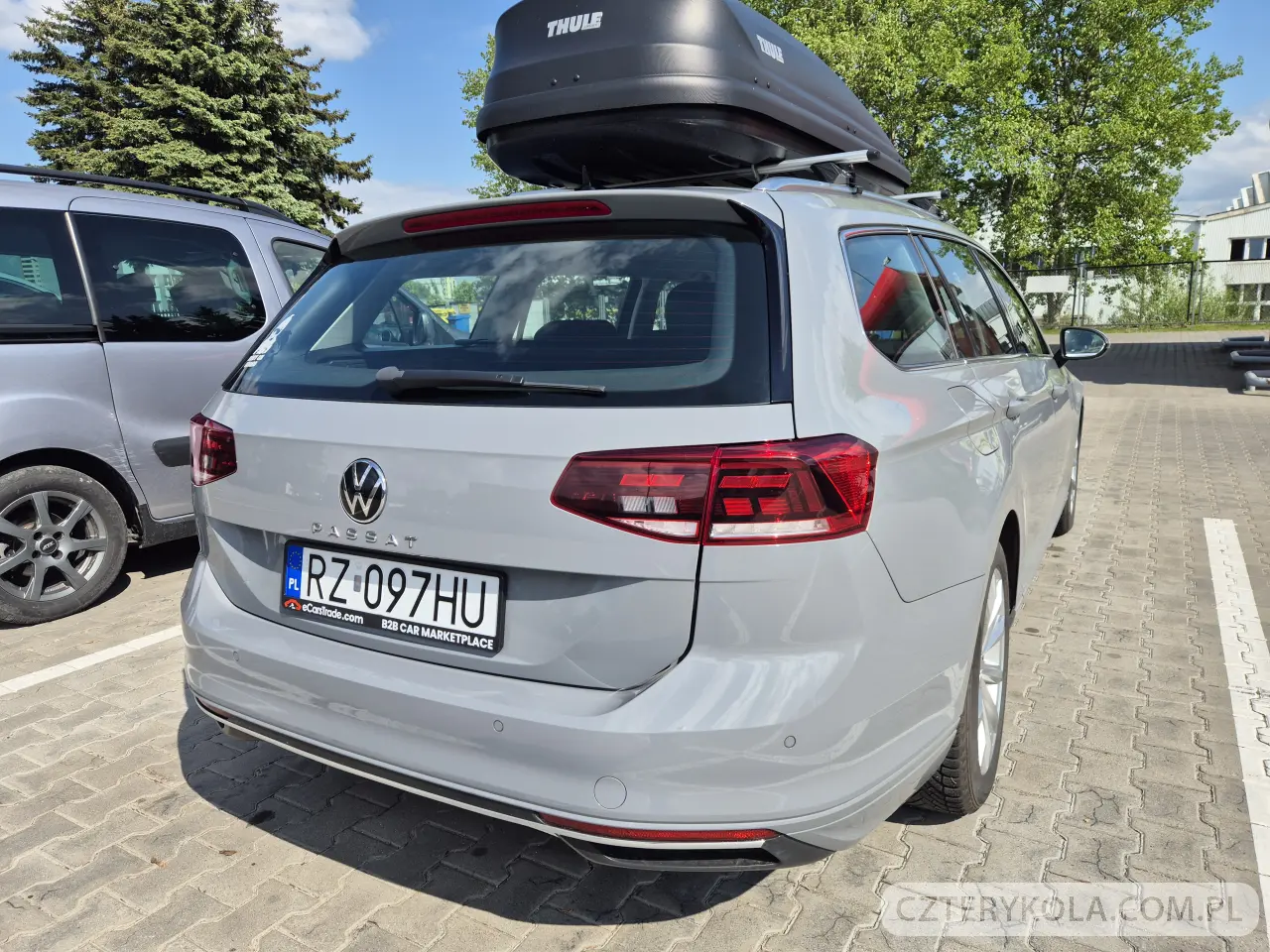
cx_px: 635
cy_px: 476
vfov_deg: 58.9
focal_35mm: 23
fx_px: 844
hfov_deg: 73.9
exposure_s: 1/1820
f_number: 1.8
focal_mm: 5.4
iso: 25
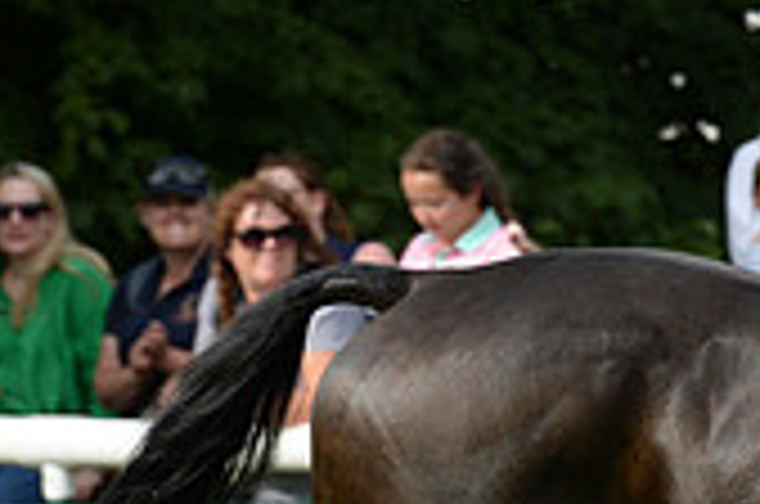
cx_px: 1291
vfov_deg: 1.2
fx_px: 24653
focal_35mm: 1170
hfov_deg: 1.8
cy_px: 176
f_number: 10
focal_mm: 340
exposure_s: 1/1000
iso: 1250
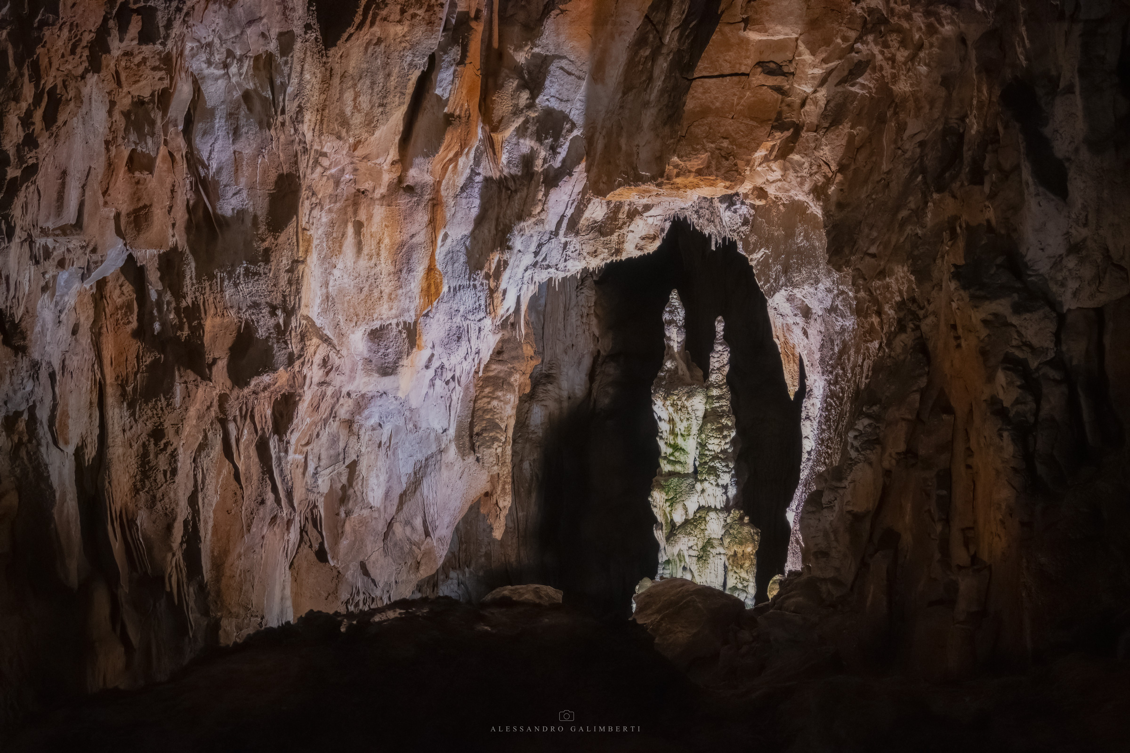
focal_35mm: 45
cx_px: 565
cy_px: 376
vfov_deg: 29.9
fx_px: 1412
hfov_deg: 43.6
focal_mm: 30
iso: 6400
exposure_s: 1/60
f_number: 5
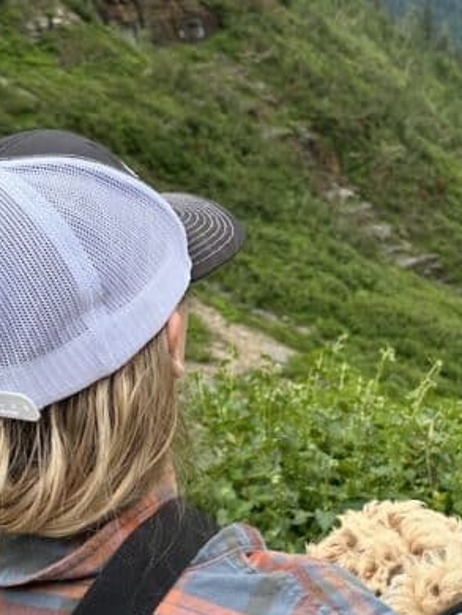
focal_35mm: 63
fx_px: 1120
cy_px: 252
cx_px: 424
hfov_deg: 22.7
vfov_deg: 30.6
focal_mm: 6.86
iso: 80
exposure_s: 1/829
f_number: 1.78
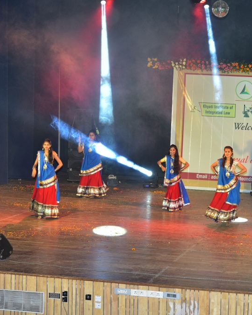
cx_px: 227
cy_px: 157
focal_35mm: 92
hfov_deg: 16.5
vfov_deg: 20.8
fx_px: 858
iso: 640
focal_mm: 65
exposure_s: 1/100
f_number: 5
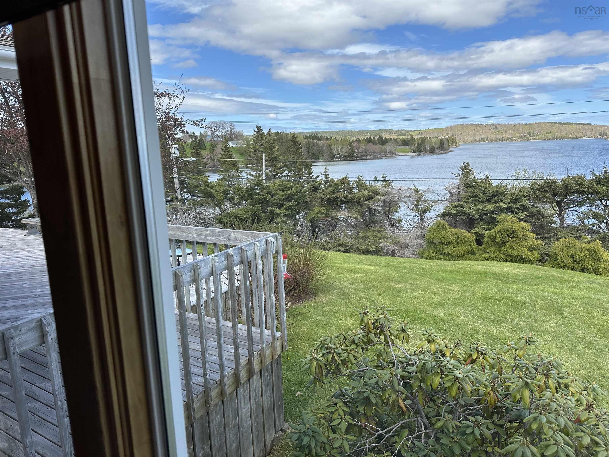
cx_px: 304
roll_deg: +2.9
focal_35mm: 24
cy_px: 228
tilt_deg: -11.1
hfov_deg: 71.6
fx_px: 422
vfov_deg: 56.8
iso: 80
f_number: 1.78
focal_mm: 6.86
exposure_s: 1/1751
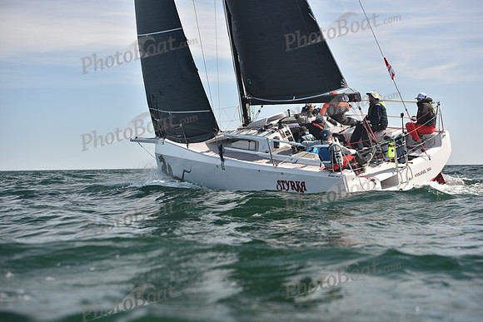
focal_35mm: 70
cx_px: 242
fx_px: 939
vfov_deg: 19.5
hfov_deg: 28.8
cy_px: 161
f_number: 4
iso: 250
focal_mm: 70
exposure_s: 1/640
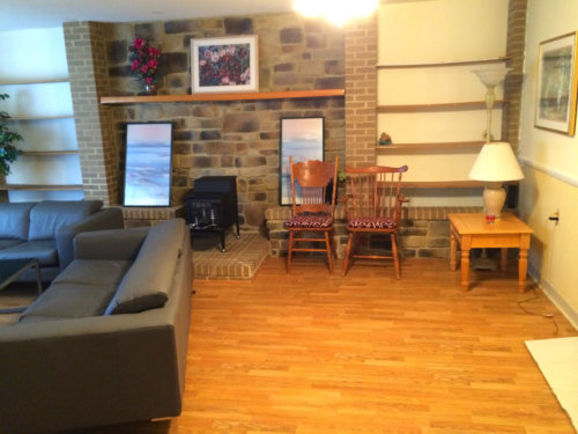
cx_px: 289
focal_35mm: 30
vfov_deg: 46.8
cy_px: 217
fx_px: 501
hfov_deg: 60.0
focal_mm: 4.12
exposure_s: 1/30
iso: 320
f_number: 2.2
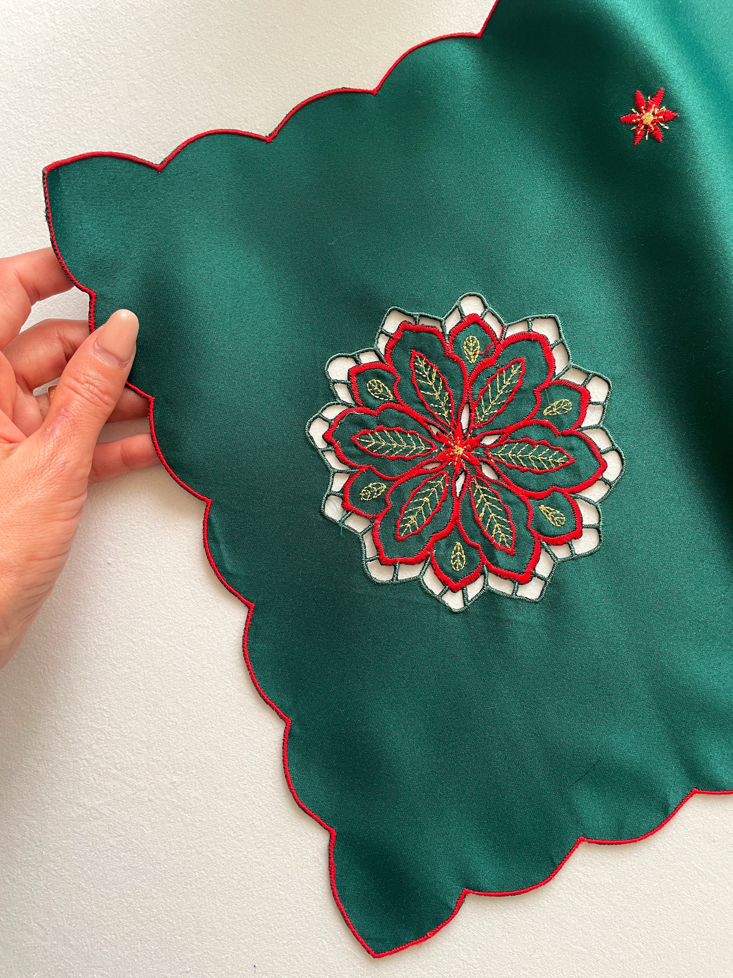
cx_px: 366
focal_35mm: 26
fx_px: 734
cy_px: 489
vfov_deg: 67.3
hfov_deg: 53.1
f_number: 1.6
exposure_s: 1/62
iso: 125
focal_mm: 4.2
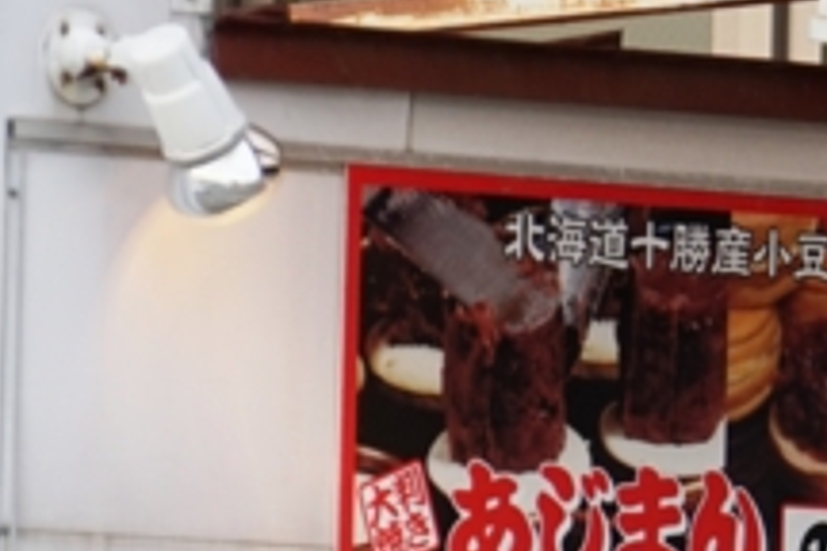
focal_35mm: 710
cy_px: 568
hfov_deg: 2.9
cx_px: 1306
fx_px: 16309
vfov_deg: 1.9
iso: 320
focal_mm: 128
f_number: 5.6
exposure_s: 1/200
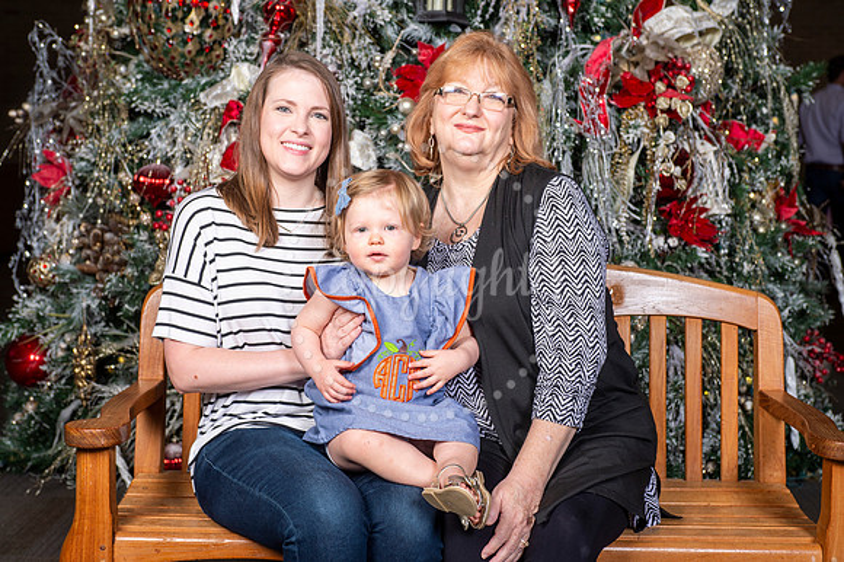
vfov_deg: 22.6
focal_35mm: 60
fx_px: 1406
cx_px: 422
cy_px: 281
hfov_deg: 33.4
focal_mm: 60
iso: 200
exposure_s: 1/125
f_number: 8
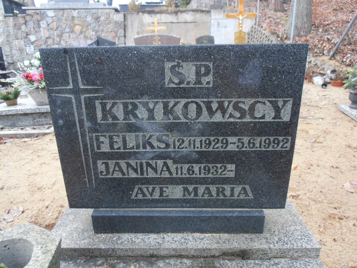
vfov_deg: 56.8
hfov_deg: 71.6
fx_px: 248
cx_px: 178
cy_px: 134
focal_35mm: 24
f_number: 3
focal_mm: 4.2
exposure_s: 1/40
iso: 80
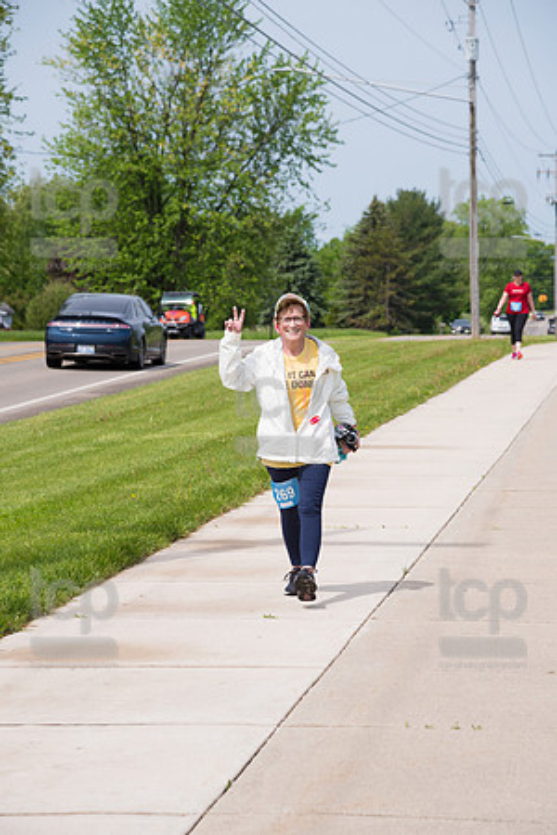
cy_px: 418
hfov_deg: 11.4
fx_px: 2785
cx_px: 278
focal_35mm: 120
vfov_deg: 17.1
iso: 200
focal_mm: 120
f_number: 6.3
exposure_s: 1/640
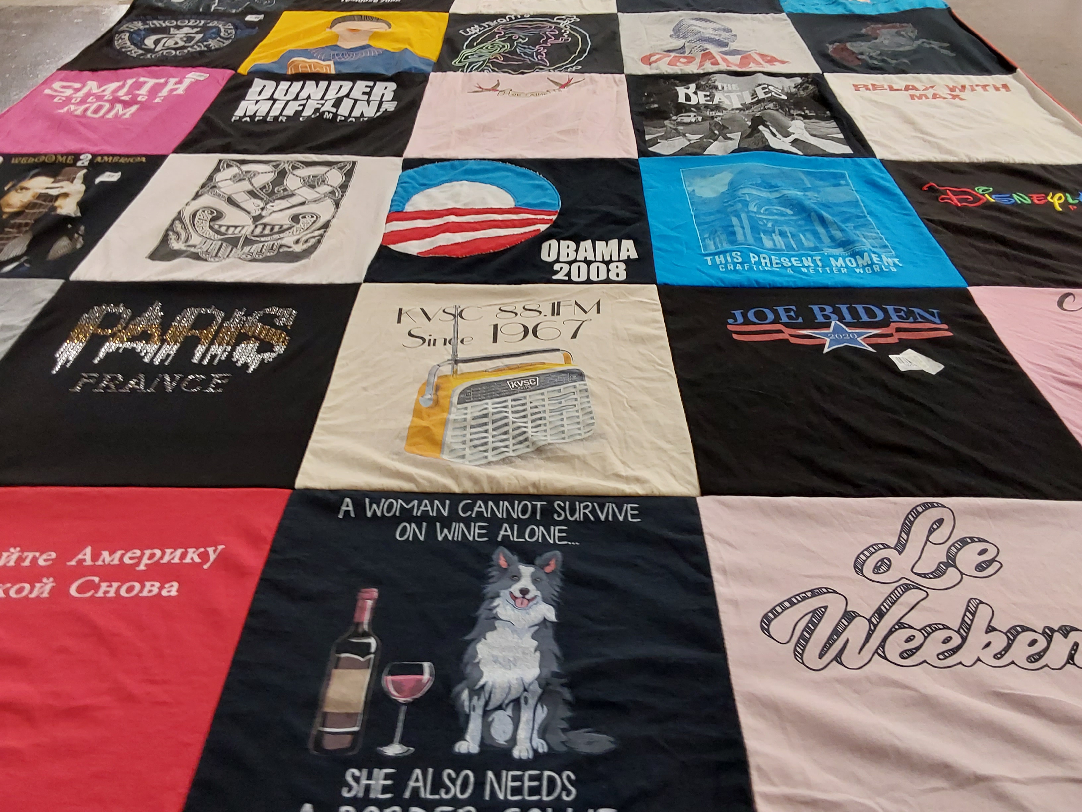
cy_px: 406
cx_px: 541
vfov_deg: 49.7
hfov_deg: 63.4
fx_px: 875
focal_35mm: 28
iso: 100
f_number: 1.9
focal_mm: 2.91
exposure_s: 1/60
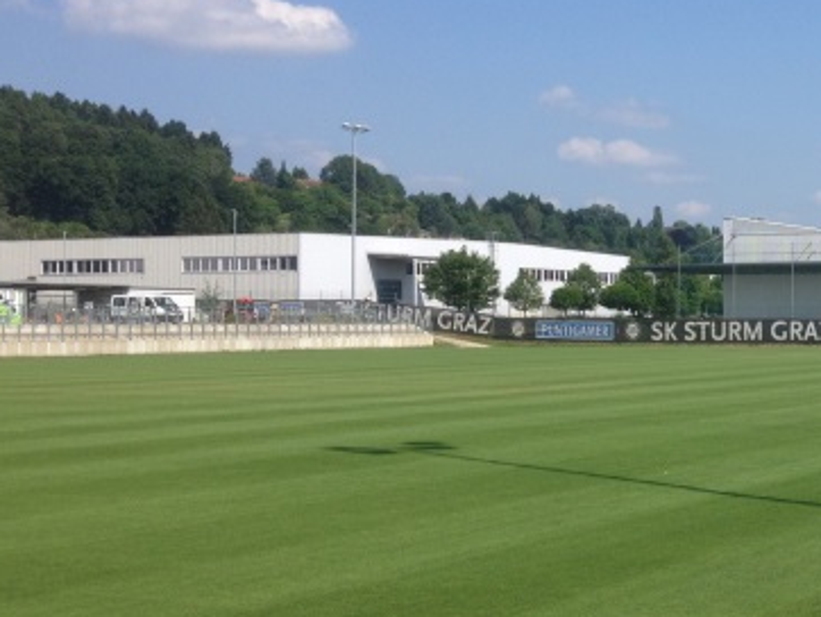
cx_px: 624
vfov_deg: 25.2
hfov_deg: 32.5
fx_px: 1377
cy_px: 279
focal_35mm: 58
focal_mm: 4.28
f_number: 2.4
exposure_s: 1/1672
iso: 50
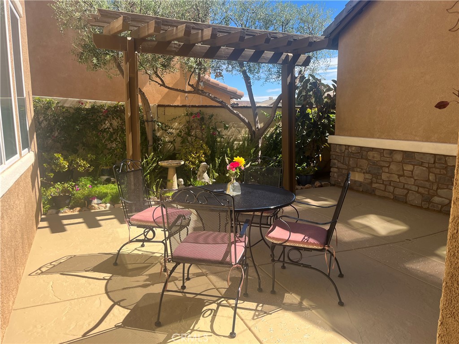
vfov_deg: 53.1
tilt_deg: -8.7
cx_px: 230
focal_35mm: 26
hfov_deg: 67.3
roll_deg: +0.4
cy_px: 172
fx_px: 345
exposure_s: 1/1294
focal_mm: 5.1
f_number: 1.6
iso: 50
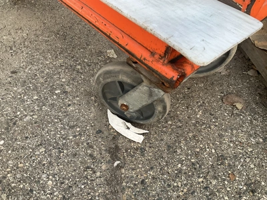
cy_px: 100
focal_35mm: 29
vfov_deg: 48.2
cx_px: 134
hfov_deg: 61.7
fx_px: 224
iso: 64
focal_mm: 3
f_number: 1.8
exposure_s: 1/96
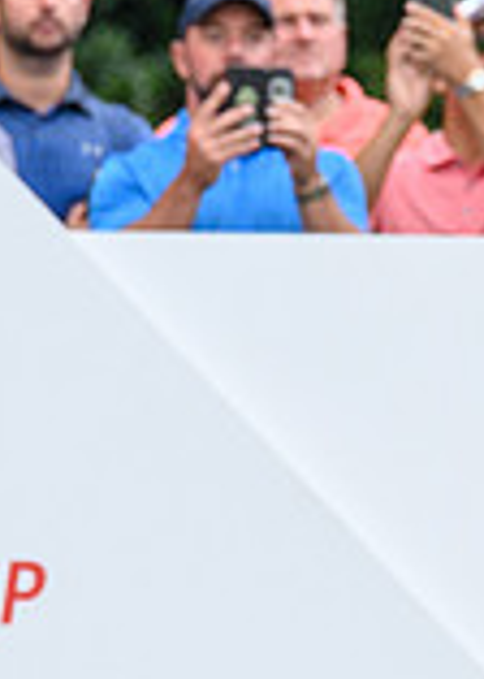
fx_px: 23055
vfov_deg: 1.7
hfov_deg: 1.2
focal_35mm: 1197
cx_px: 780
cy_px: -126
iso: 800
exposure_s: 1/320
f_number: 5
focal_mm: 200
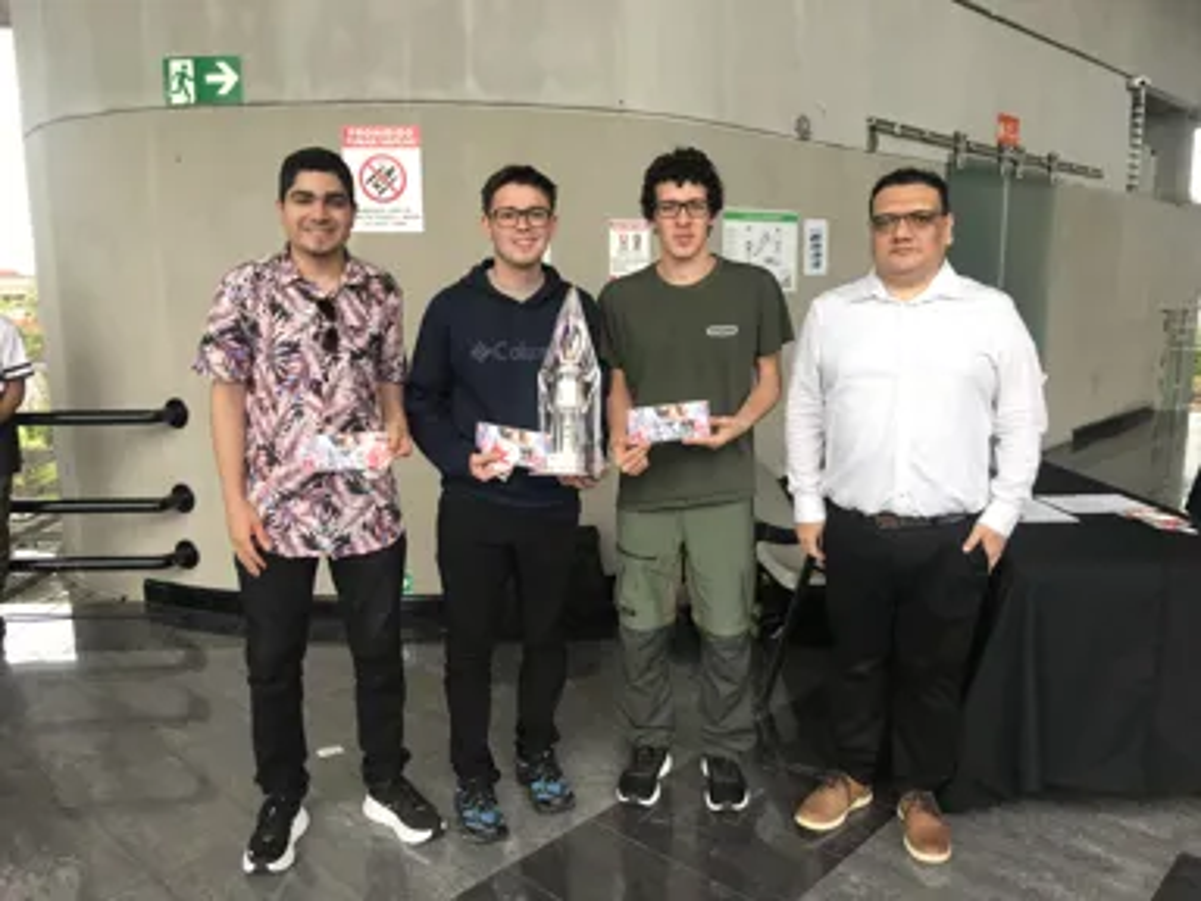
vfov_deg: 49.7
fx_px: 971
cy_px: 450
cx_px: 600
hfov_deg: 63.4
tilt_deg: -9.1
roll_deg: +0.5
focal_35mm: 28
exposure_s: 1/40
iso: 25
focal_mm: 3.99
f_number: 1.8
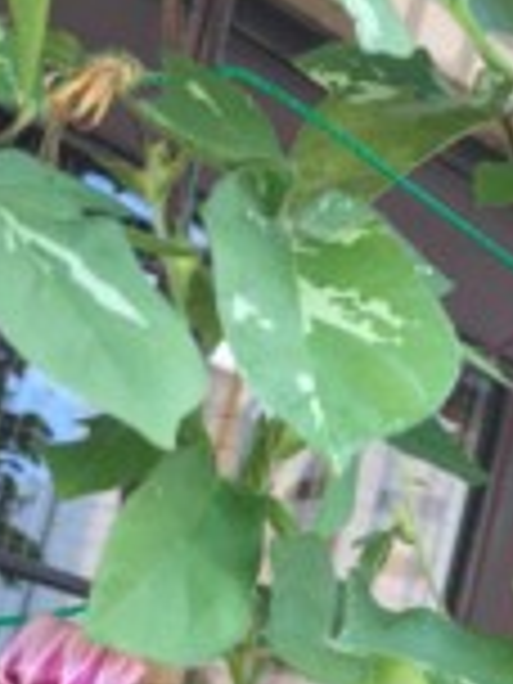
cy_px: 639
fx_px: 1699
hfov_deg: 16.5
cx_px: 598
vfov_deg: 22.1
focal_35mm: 86
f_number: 2.2
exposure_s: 1/120
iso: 32
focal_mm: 4.15
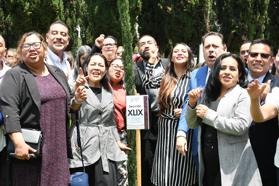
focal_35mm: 63
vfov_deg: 21.6
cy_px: 93
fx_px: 488
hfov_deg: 31.9
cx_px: 140
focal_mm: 42
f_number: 8
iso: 160
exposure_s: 1/100
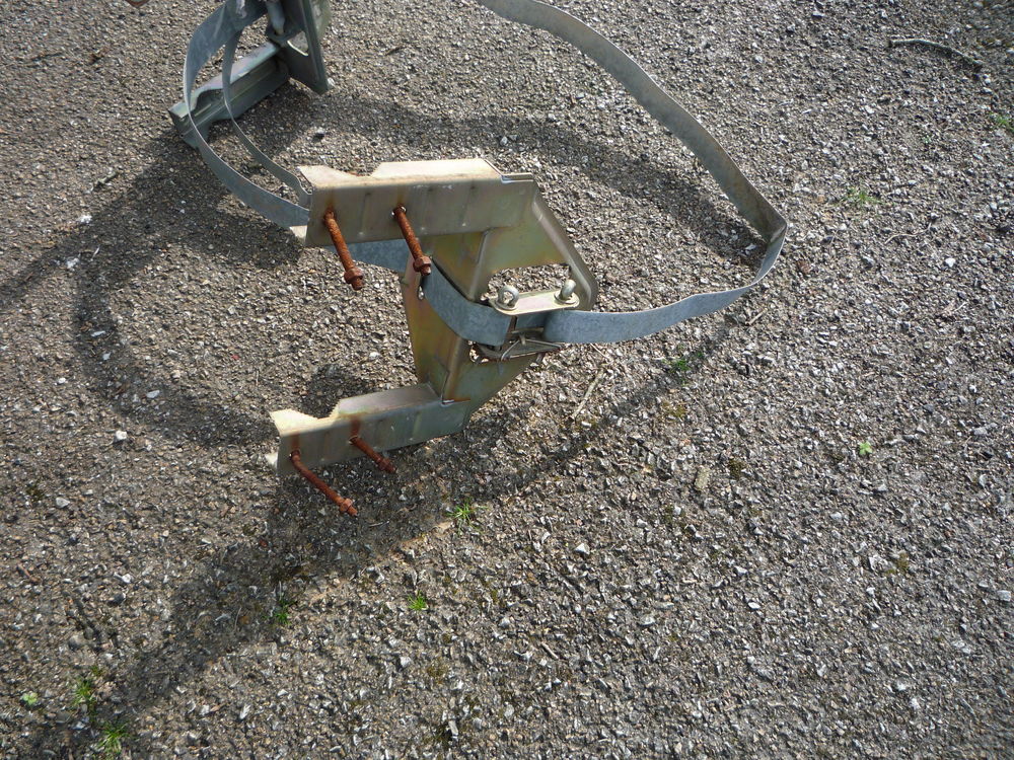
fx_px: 879
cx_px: 507
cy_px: 380
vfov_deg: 46.8
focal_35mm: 30
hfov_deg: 60.0
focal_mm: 5.2
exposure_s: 1/250
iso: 100
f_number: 4
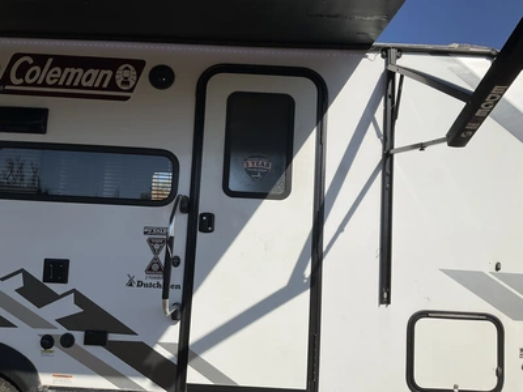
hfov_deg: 61.7
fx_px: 438
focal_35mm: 29
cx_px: 262
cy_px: 196
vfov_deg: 48.2
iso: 25
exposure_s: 1/4405
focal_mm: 3
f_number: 1.8
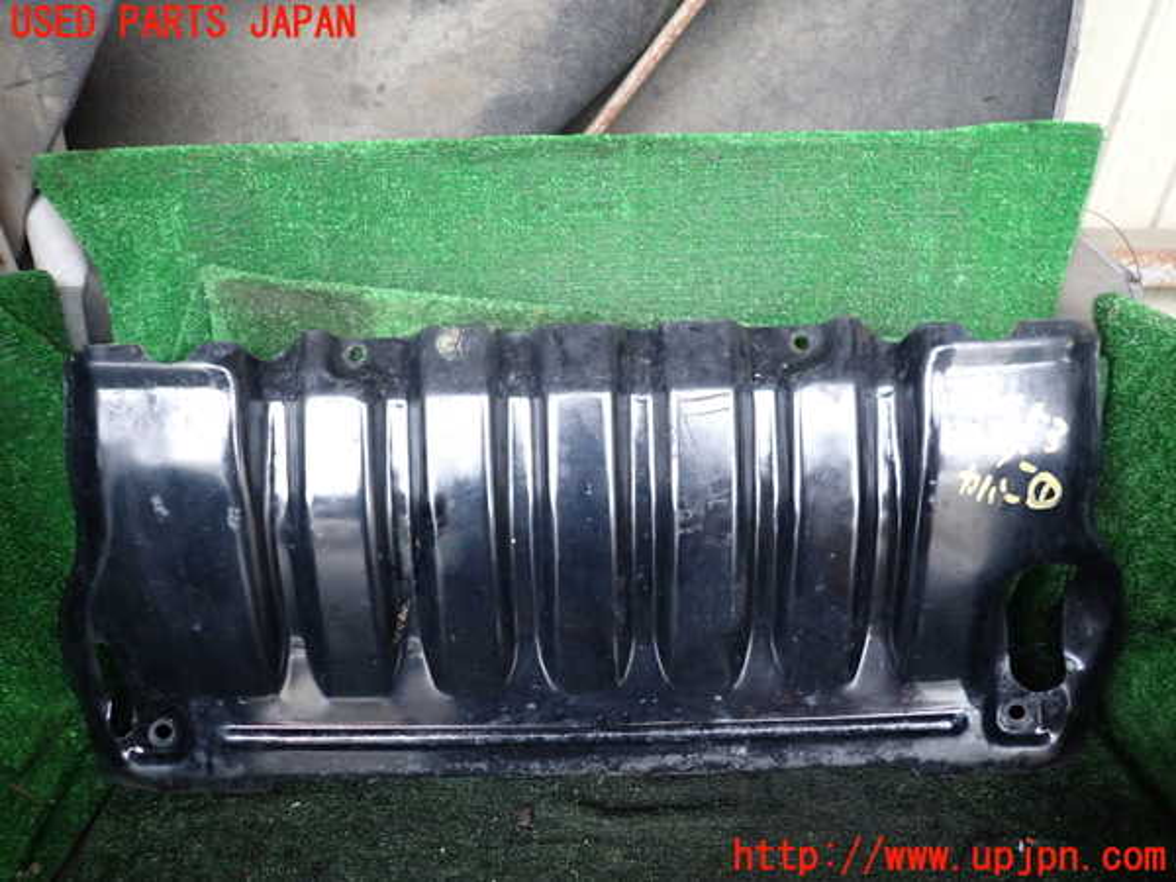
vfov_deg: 54.9
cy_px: 441
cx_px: 588
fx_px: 849
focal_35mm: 25
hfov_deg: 69.4
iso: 400
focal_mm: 4.5
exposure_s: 1/30
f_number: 2
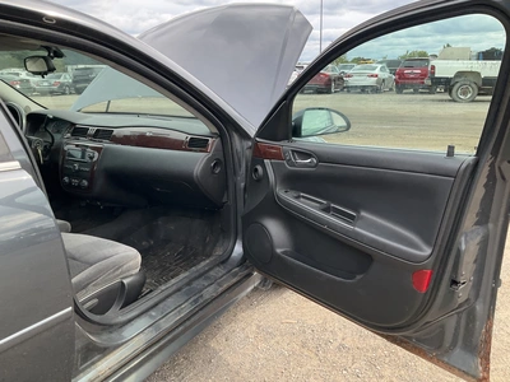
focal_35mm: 29
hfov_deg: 61.7
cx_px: 255
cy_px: 191
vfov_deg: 48.2
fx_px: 427
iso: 25
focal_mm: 3
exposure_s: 1/322
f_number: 1.8
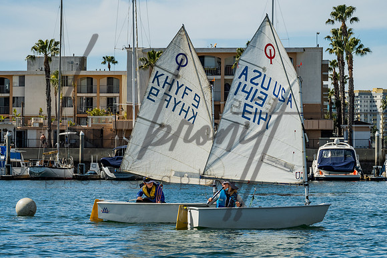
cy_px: 148
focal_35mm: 139
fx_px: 1491
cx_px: 205
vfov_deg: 9.9
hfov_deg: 14.8
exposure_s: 1/400
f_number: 10
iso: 250
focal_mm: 115
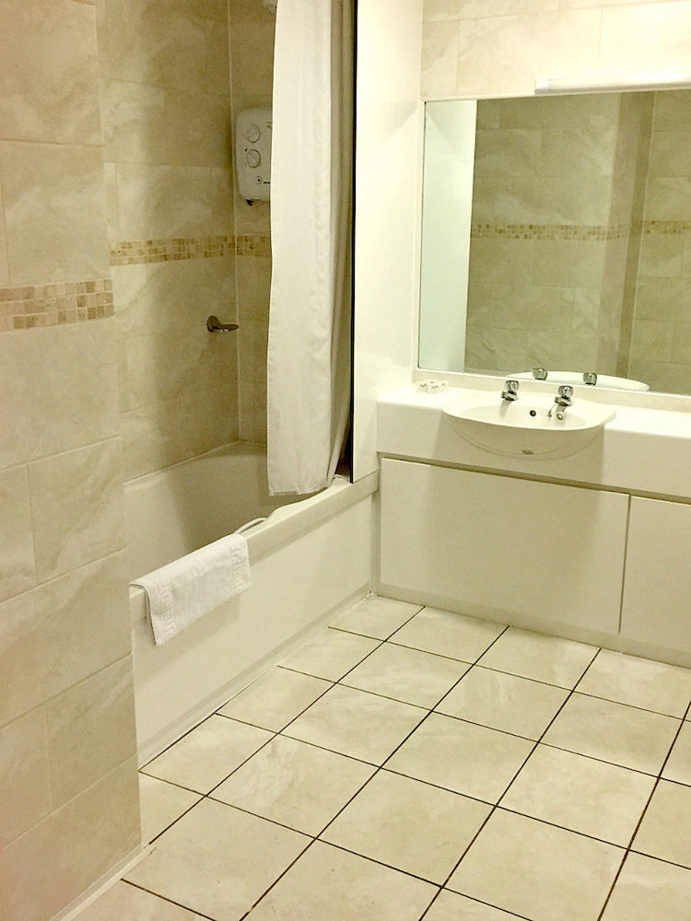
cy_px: 460
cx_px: 346
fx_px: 772
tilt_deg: -15.2
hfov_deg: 48.2
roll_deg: -1.4
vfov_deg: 61.7
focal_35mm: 29
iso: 80
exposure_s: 1/17
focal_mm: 4.15
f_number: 2.2
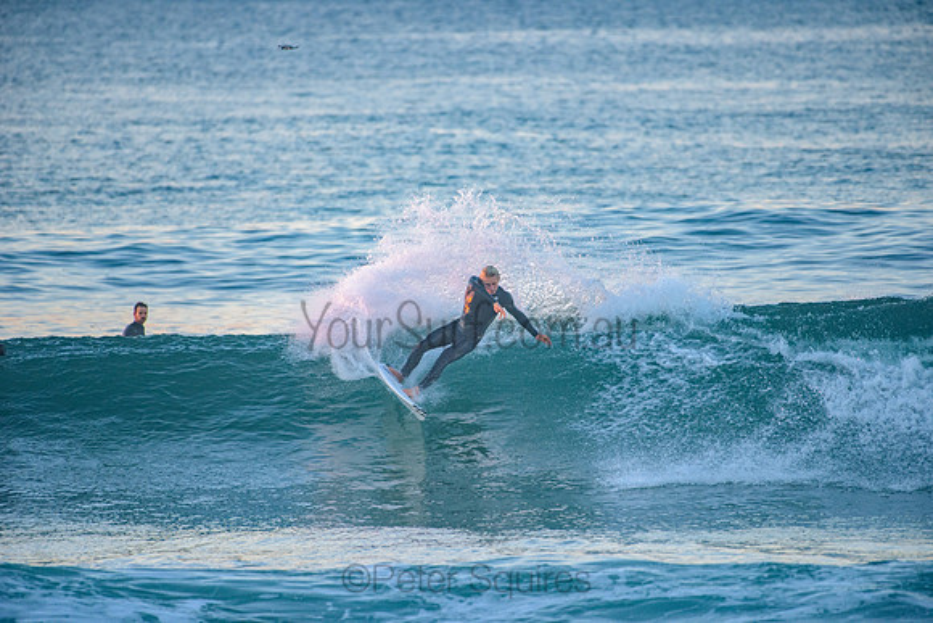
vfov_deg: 2.8
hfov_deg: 4.1
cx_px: 466
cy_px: 312
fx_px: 12961
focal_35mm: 500
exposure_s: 1/400
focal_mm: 500
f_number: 5.6
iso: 1000
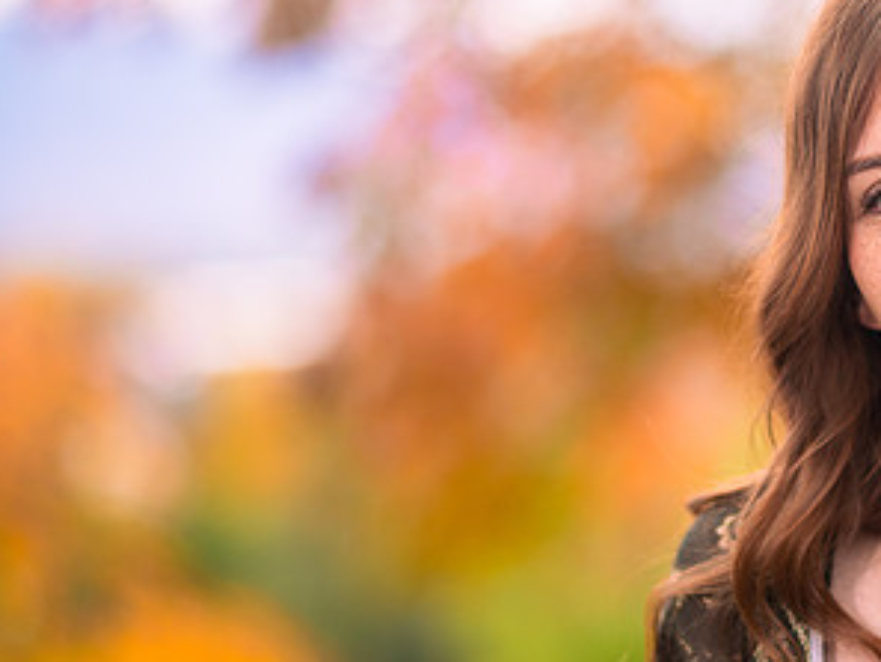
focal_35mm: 200
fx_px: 5092
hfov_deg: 9.8
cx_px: 760
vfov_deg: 7.4
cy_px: 338
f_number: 2
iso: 200
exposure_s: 1/500
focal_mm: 105
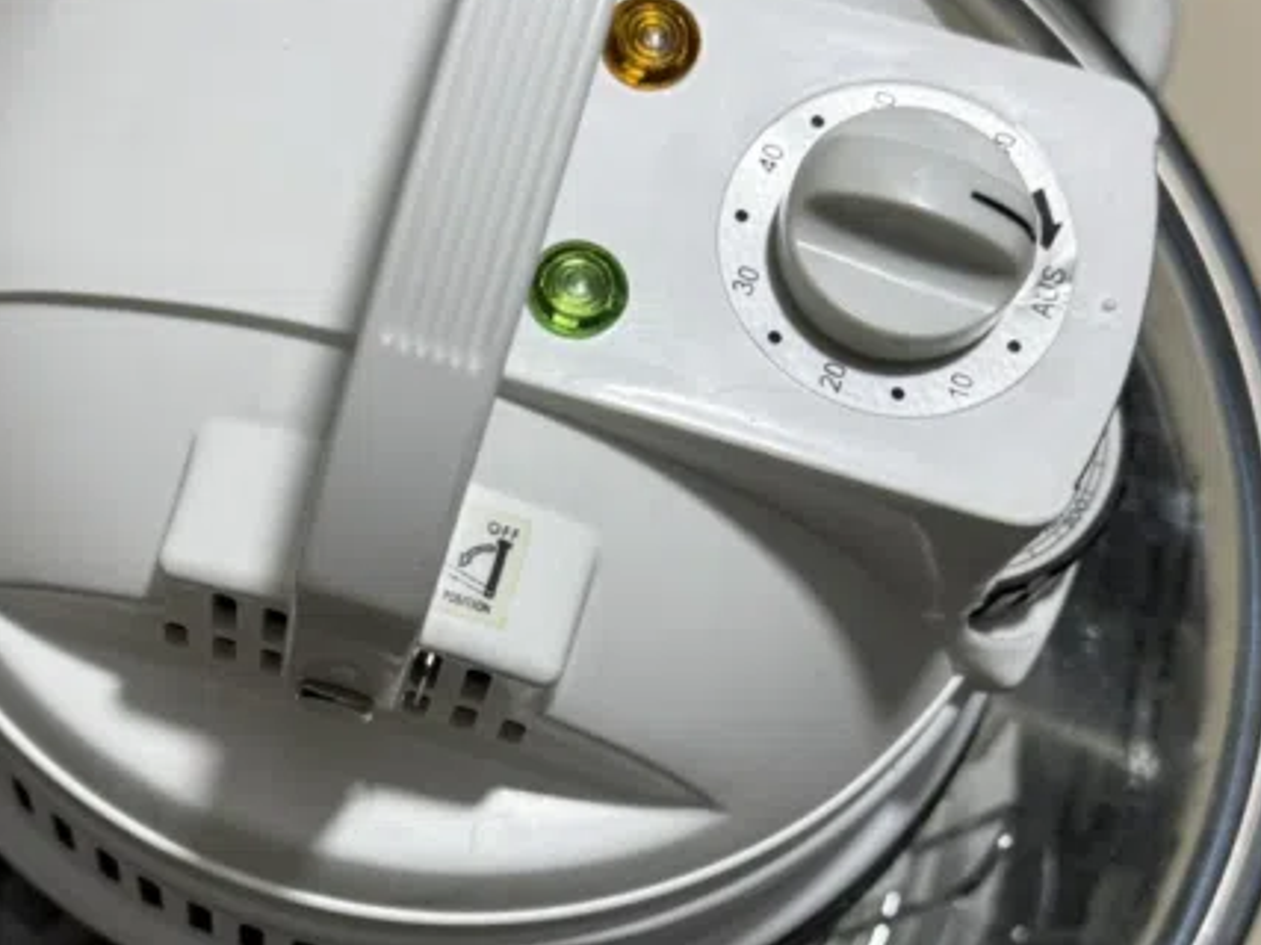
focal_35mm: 36
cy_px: 664
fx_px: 1311
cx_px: 425
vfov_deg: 39.0
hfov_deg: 50.5
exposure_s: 1/100
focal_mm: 6.76
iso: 125
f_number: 1.78
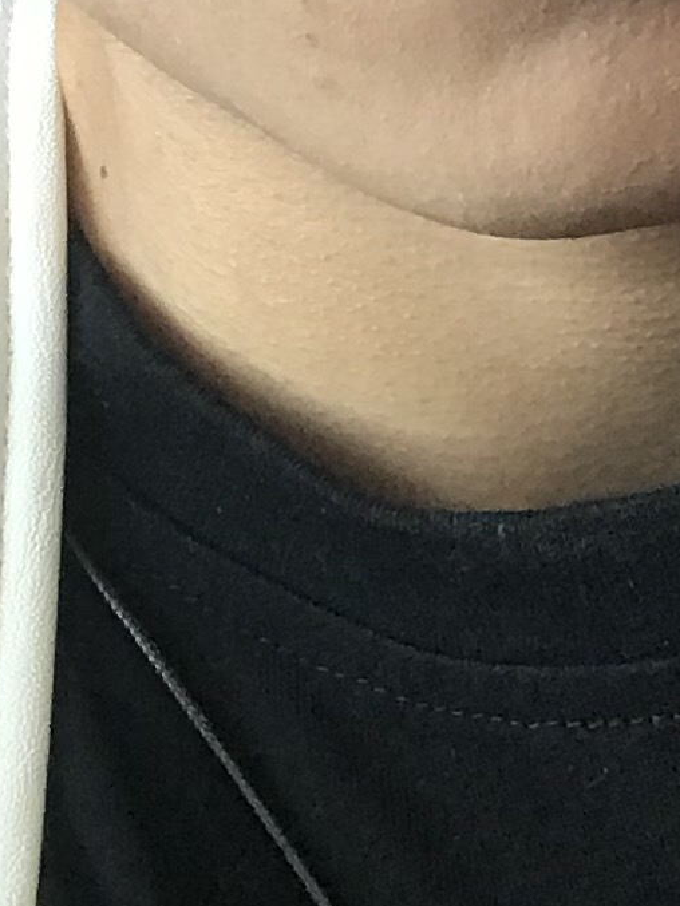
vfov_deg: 13.4
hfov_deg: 10.1
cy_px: 155
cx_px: 744
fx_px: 3823
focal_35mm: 146
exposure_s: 1/33
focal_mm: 2.87
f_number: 2.2
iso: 80
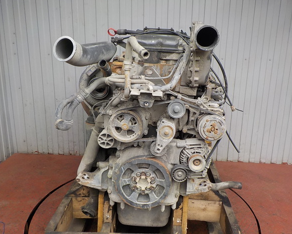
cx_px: 153
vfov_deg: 45.8
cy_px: 117
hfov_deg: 55.6
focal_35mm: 32
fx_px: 277
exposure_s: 1/125
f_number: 3.3
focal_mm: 4.1
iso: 125
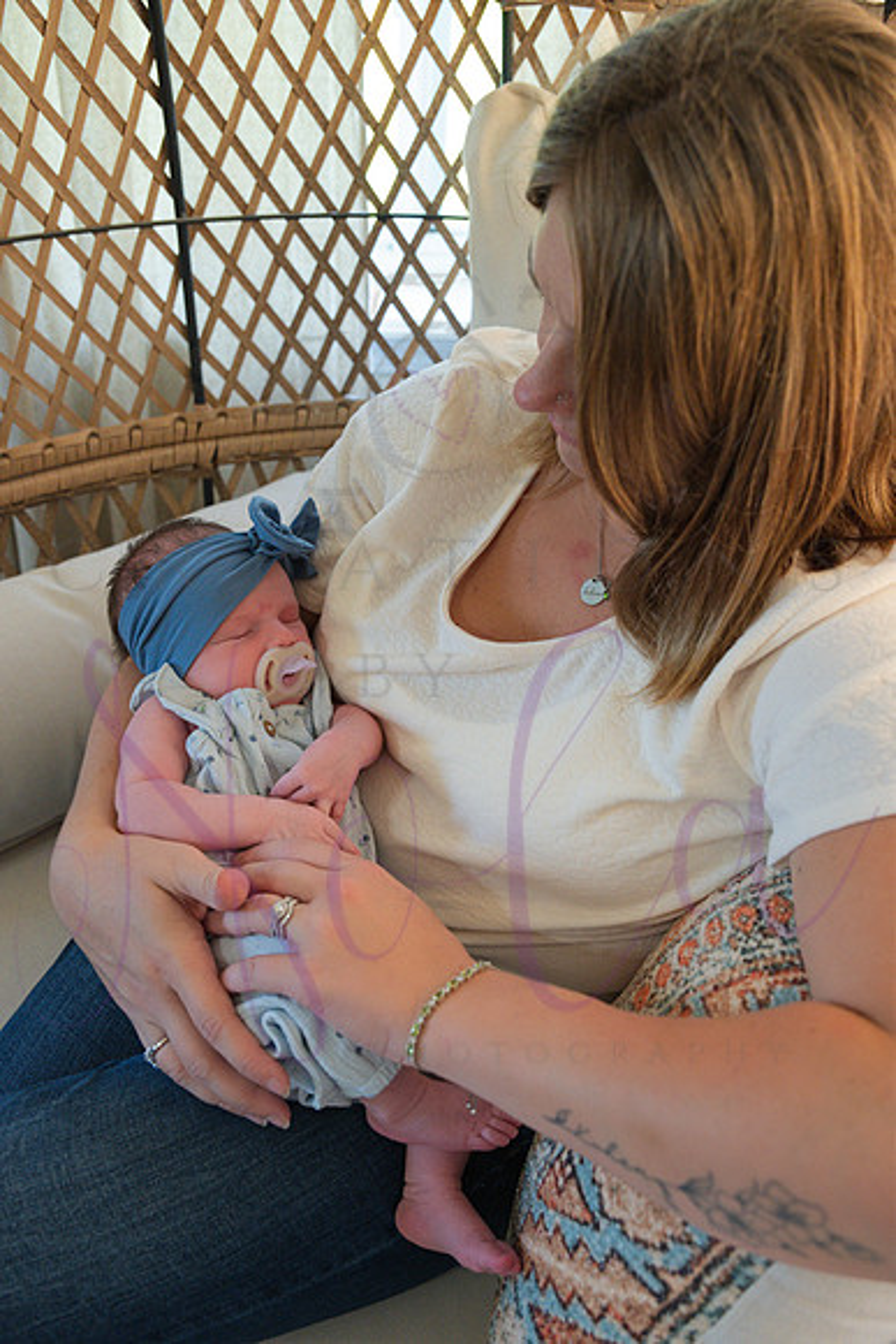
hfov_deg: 43.0
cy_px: 672
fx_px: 1138
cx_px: 448
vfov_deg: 61.1
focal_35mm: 30
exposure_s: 1/320
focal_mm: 30.5
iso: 1600
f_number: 4
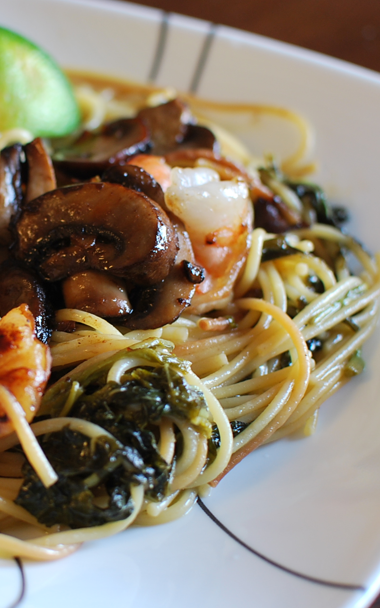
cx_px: 46
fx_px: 1338
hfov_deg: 16.0
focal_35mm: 81
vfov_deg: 25.6
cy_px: 306
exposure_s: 1/40
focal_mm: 35
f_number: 3.2
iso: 200
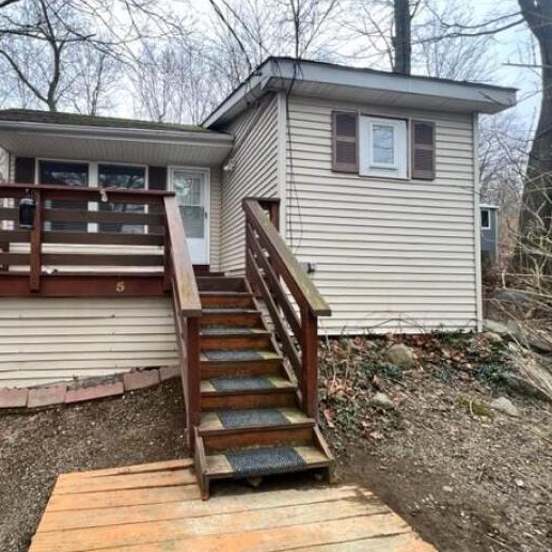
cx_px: 192
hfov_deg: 84.9
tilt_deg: +1.5
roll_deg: +0.0
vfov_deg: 87.4
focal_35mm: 16
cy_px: 274
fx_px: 289
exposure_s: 1/166
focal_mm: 1.57
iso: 32
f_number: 1.8
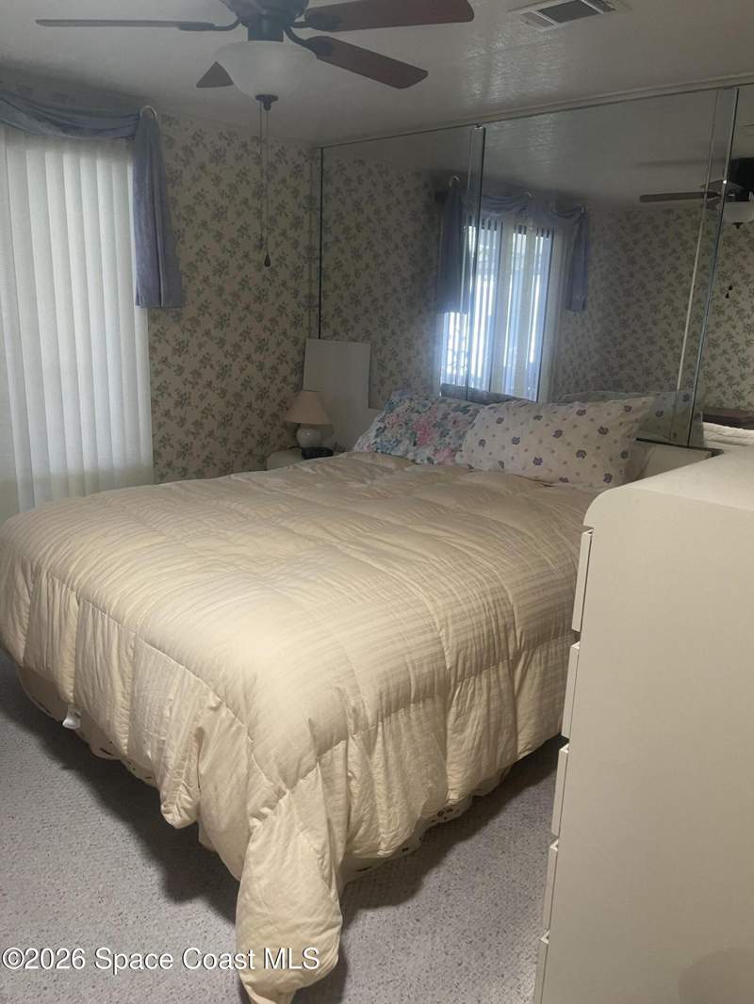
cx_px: 377
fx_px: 726
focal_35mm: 25
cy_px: 502
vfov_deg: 69.4
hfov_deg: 54.9
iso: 250
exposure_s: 1/60
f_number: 1.6
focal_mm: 5.1
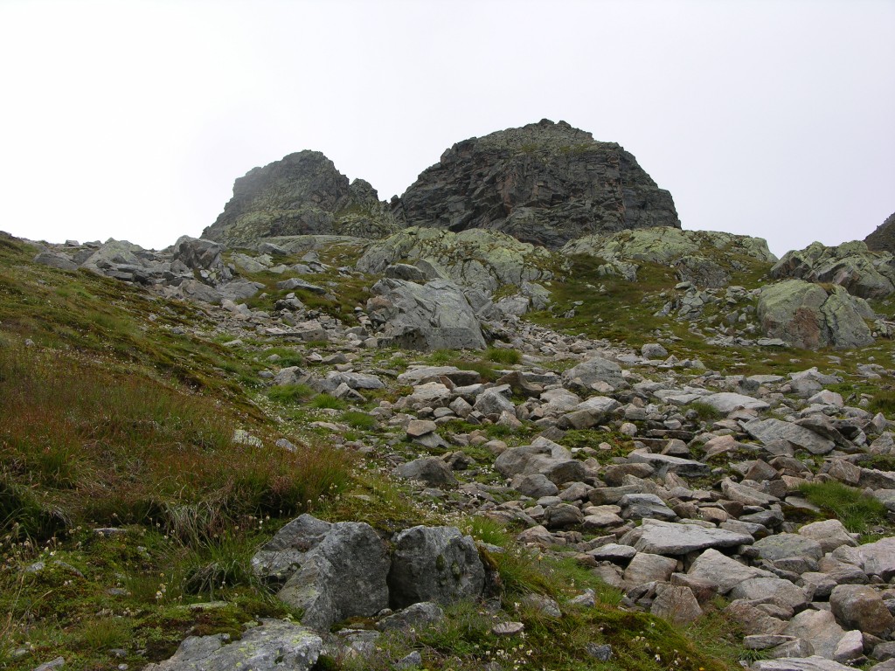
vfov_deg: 29.1
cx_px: 448
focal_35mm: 50
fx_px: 1293
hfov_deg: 38.2
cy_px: 336
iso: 50
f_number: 5.4
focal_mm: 12.7
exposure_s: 1/173
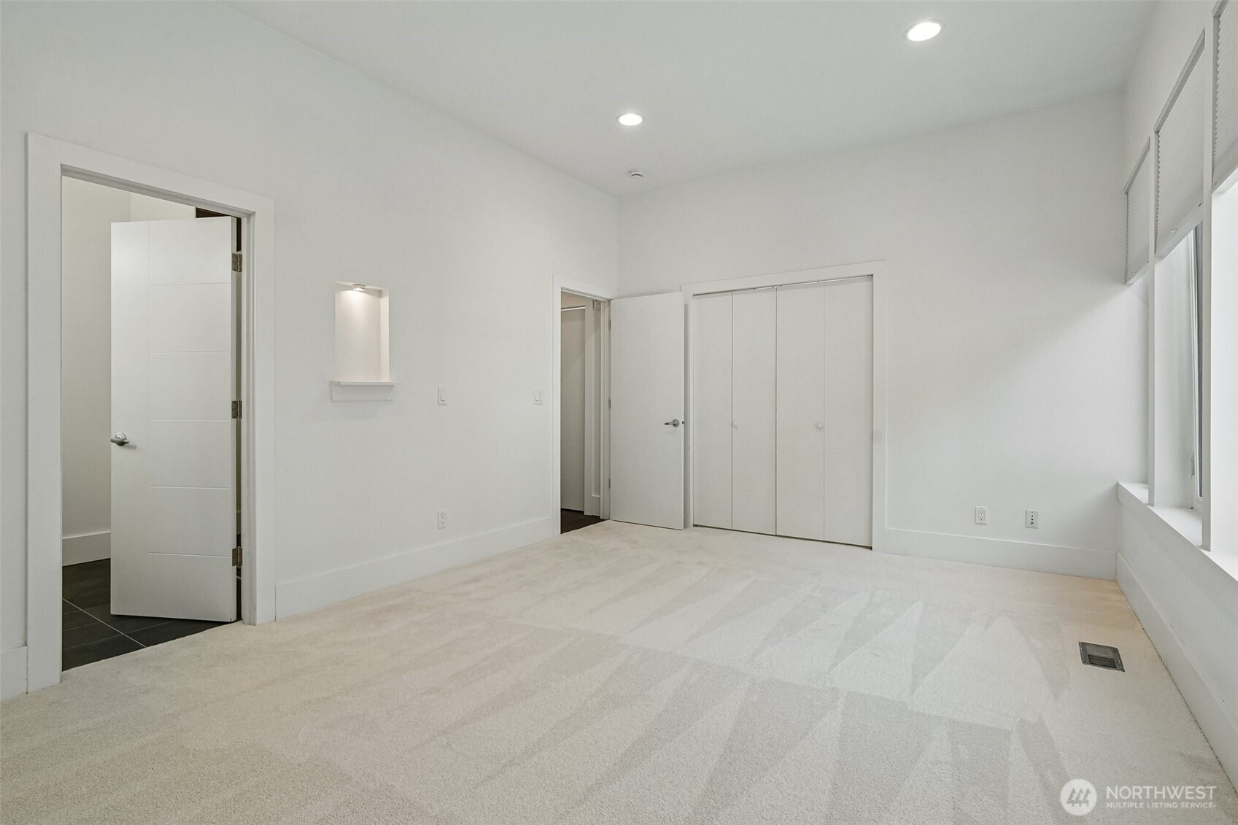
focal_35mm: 16
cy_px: 412
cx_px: 619
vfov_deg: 73.7
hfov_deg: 96.7
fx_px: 550
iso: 1600
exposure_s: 1/60
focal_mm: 16
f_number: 8
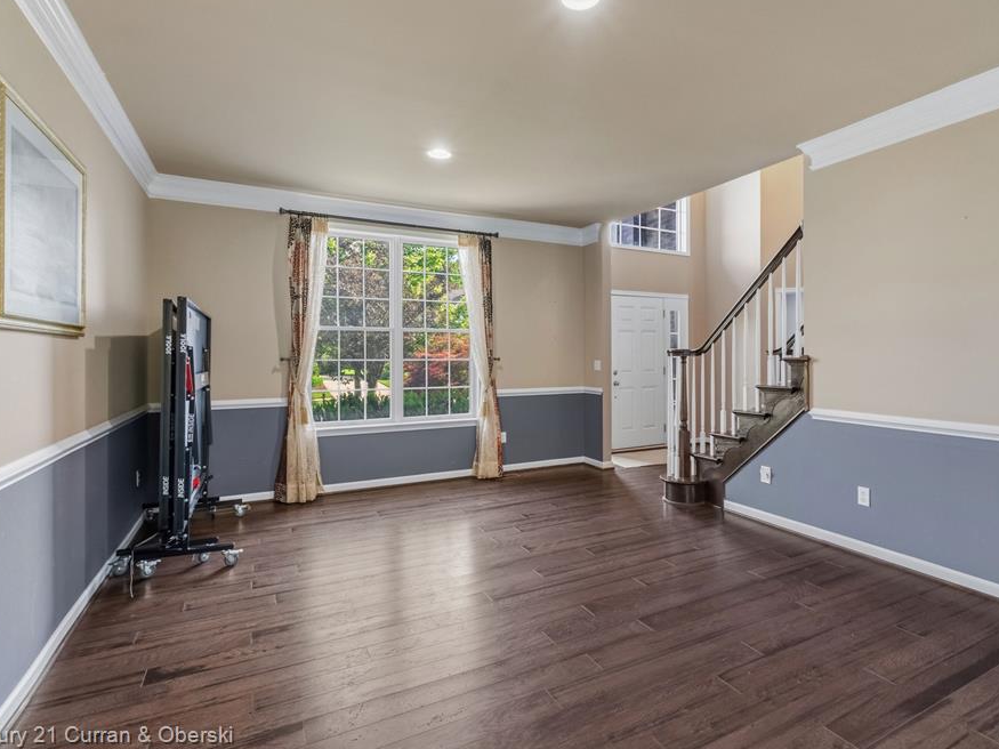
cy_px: 362
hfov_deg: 87.7
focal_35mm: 18
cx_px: 531
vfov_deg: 71.6
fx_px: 519
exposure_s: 1/2
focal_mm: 10.6
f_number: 7.1
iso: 1250
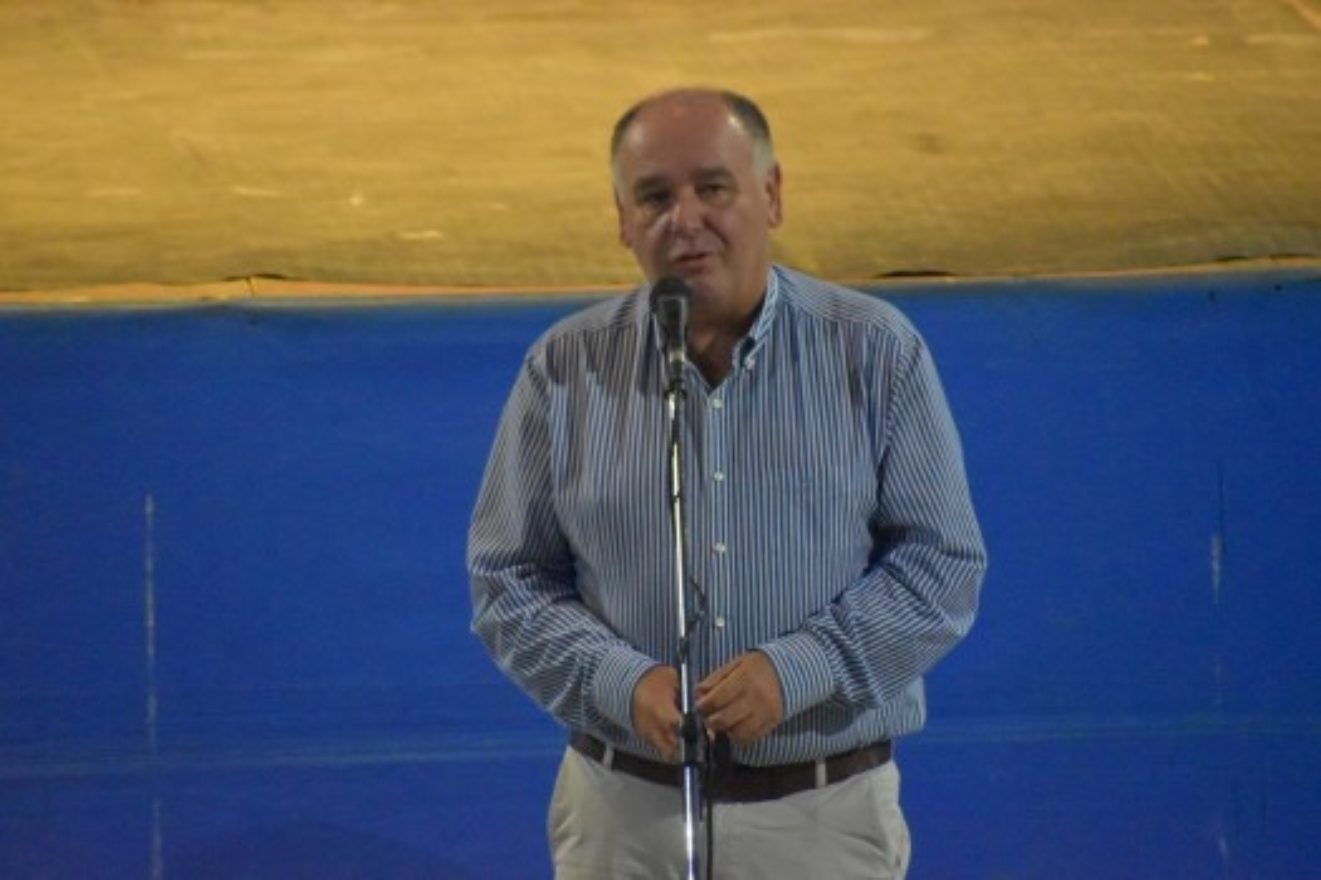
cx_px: 660
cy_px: 440
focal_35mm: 450
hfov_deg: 4.6
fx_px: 16511
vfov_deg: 3.1
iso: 12800
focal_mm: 300
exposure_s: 1/200
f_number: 6.3
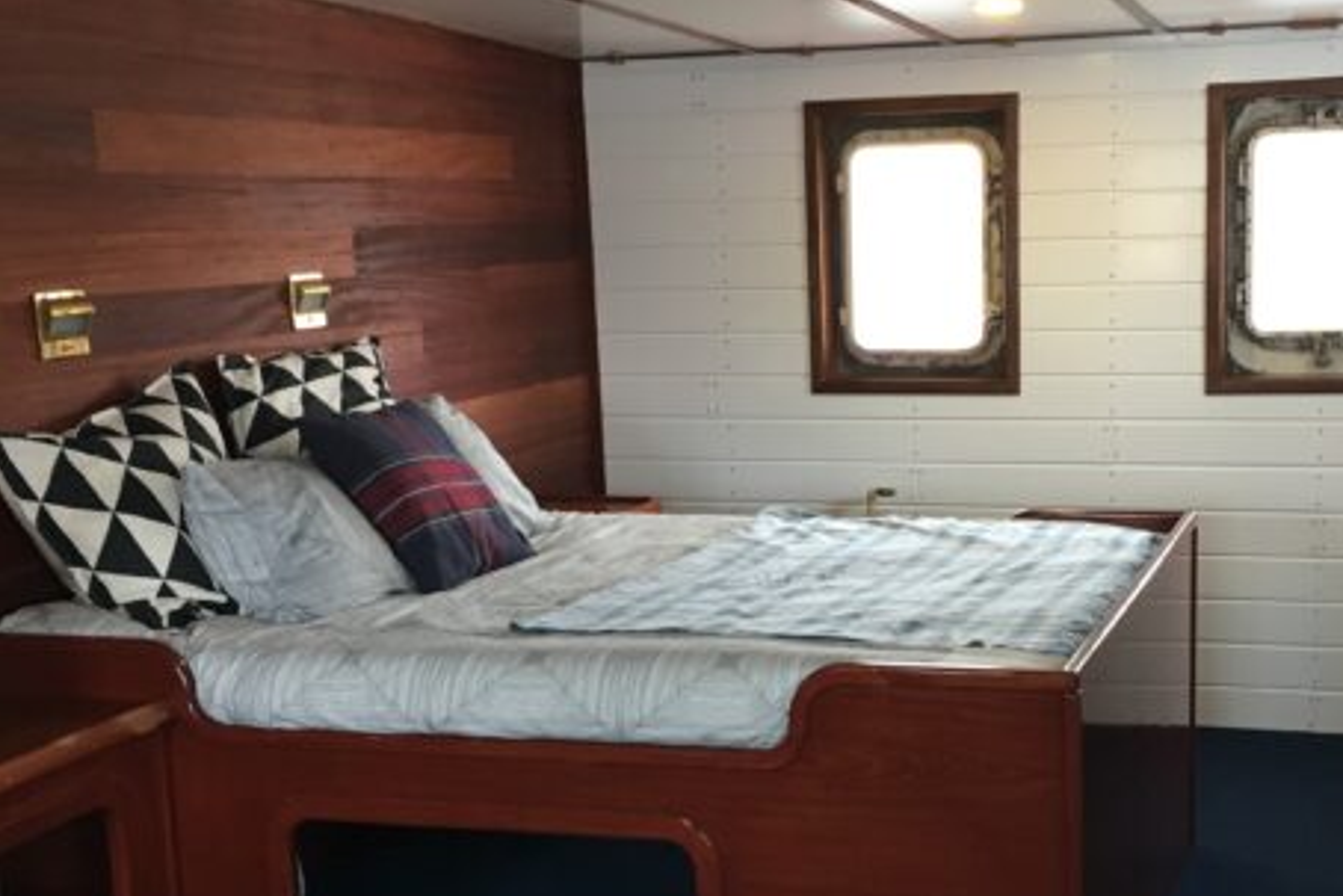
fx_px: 1903
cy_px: 609
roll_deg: +1.4
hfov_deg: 38.6
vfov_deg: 26.3
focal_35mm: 51
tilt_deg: -11.9
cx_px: 849
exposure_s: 1/33
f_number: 2.2
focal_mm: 4.15
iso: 125
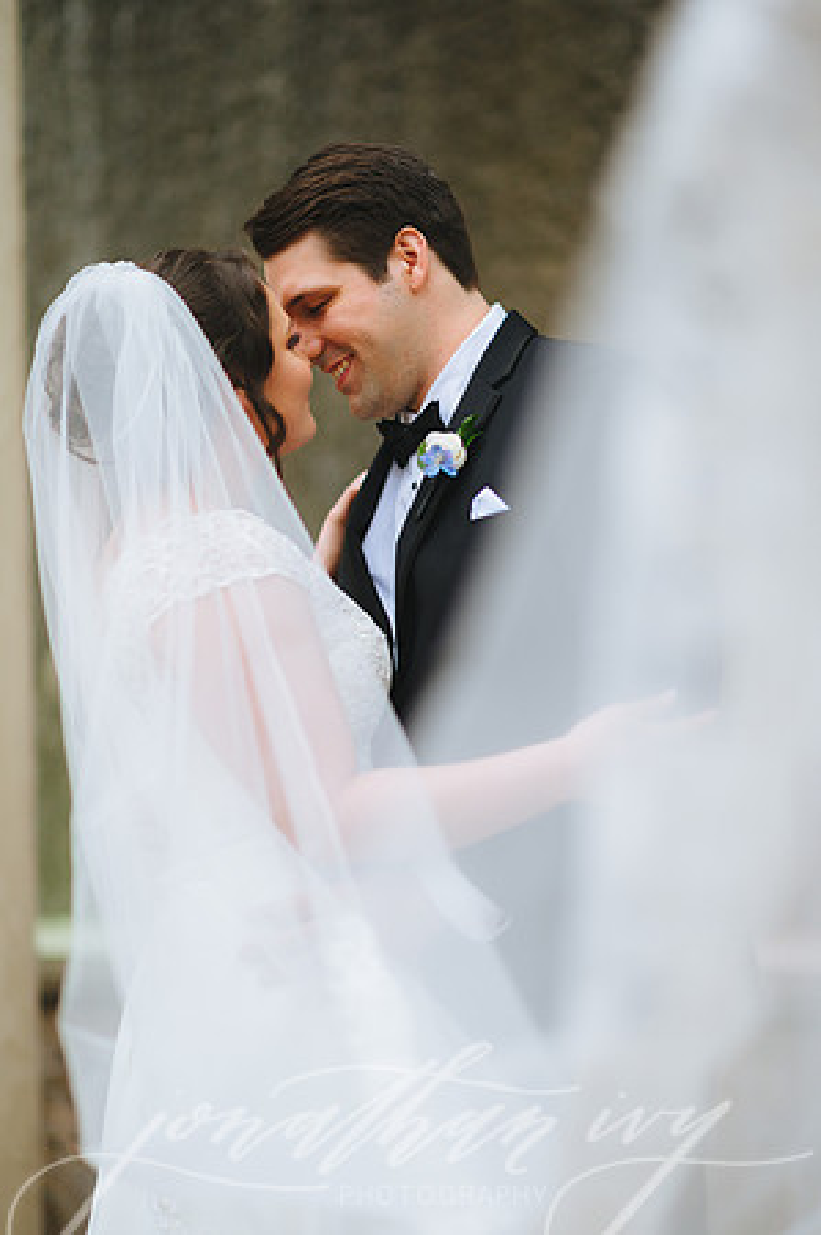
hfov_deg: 16.0
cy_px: 618
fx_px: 2914
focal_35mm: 85
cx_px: 410
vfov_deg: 23.9
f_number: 1.6
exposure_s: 1/125
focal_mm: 85
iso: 250
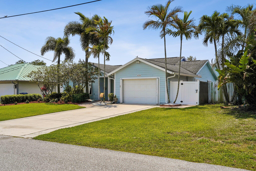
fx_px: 263
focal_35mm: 37
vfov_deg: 35.9
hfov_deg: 51.9
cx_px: 128
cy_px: 86
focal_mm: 37
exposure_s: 1/3200
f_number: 9
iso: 400
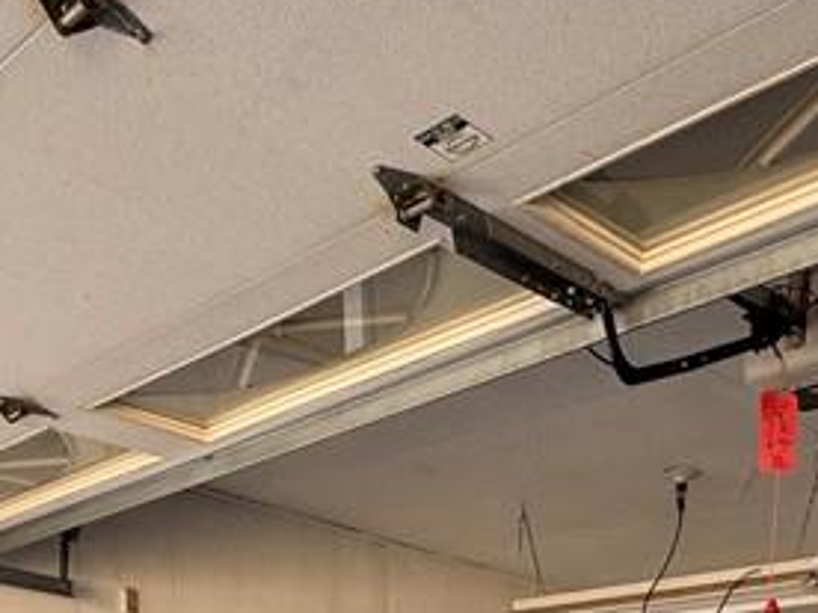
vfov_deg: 23.0
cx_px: 403
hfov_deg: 36.8
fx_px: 1229
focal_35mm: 52
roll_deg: -1.3
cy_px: 906
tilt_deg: -2.0
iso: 80
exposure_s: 1/99
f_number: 2.2
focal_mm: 2.22
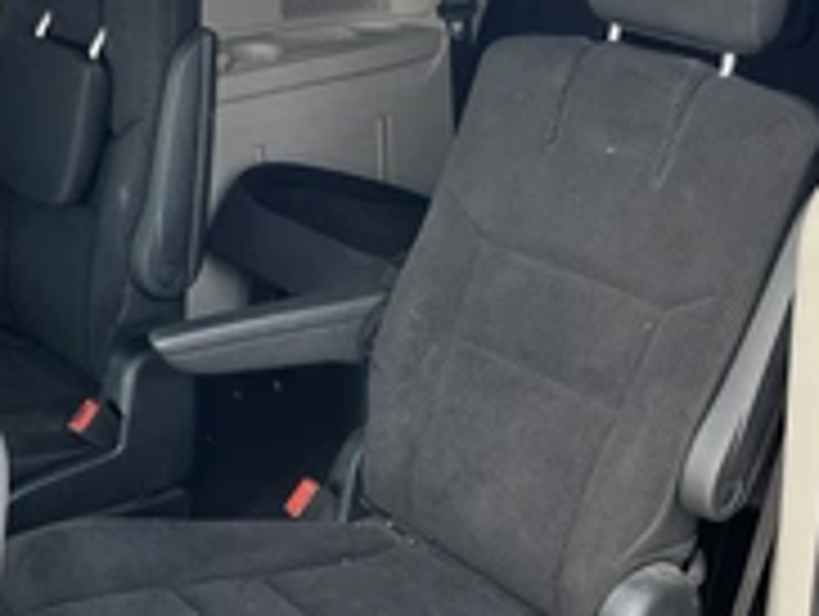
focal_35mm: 57
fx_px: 1350
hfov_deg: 33.7
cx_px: 396
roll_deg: +0.7
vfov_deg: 25.5
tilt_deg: -29.1
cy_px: 436
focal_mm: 5.1
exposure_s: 1/172
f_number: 1.6
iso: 64
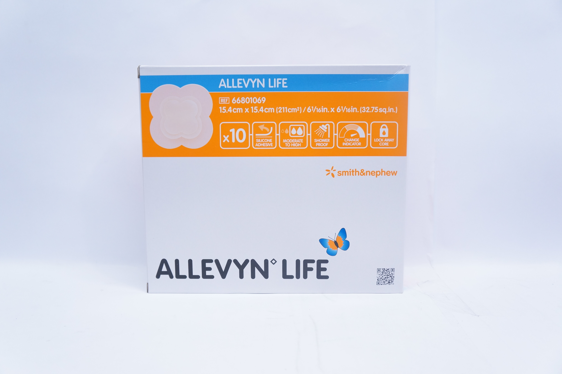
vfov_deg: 39.9
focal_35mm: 33
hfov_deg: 57.3
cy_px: 187
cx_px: 281
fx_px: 515
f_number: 4
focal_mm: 22
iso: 800
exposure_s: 1/125
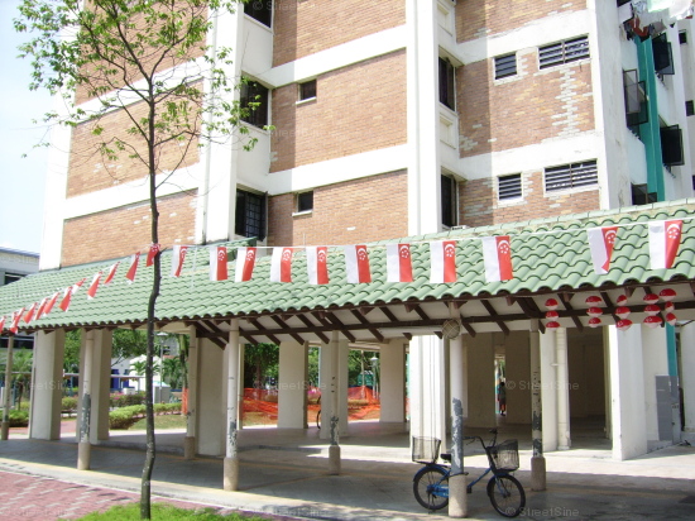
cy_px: 260
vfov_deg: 40.7
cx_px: 348
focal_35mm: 35
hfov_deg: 52.6
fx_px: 702
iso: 50
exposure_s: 1/272
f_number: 5.8
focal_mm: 5.95
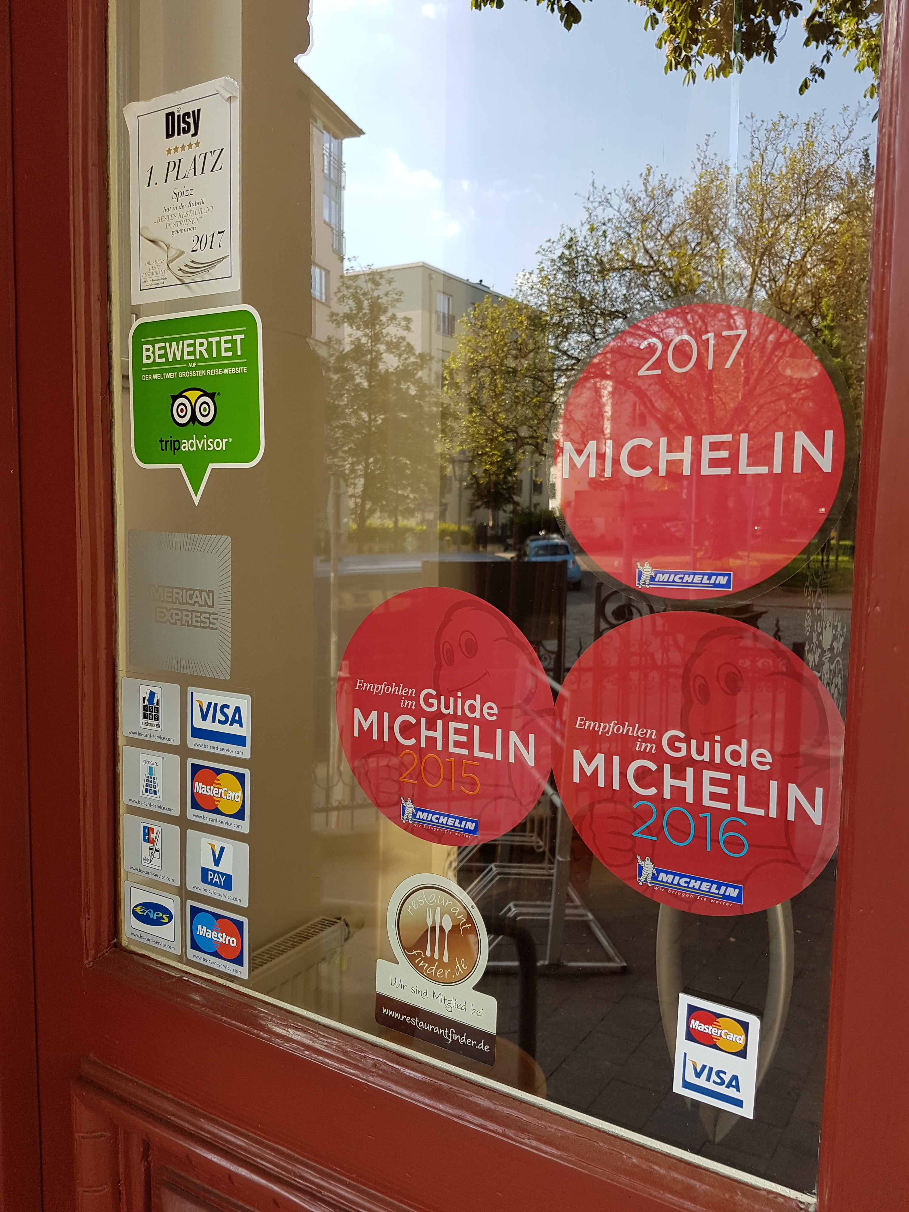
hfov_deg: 53.1
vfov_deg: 67.3
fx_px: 910
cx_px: 454
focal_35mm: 26
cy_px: 606
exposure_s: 1/134
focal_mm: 4.2
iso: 40
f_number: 1.7
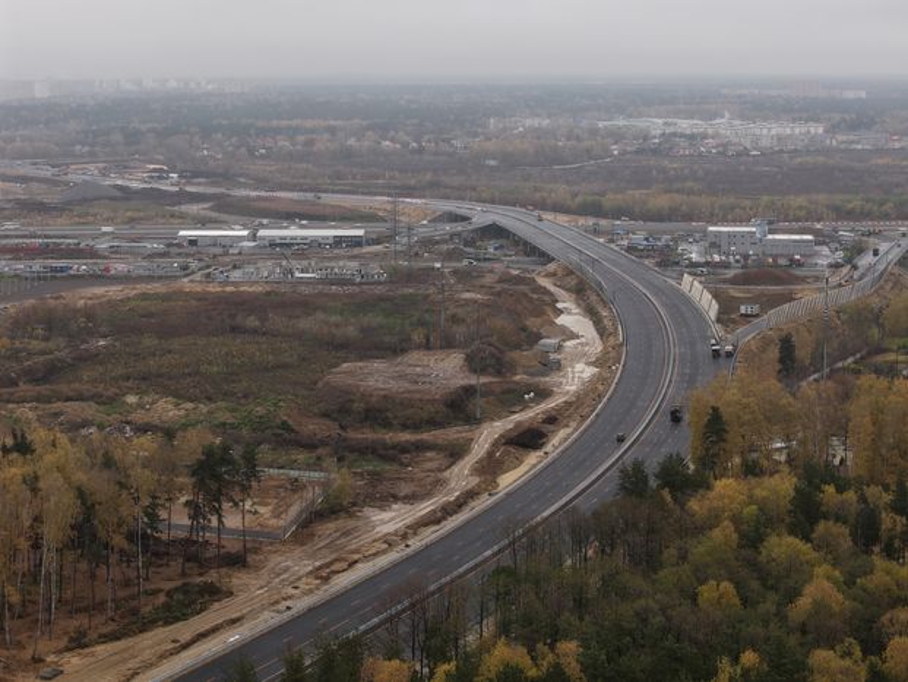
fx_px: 1837
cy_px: 341
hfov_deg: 27.8
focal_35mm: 70
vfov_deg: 21.0
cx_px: 454
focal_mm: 19.35
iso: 100
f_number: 2.8
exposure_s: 1/160
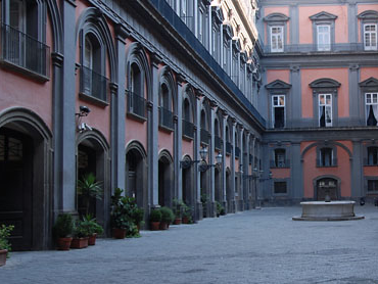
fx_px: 634
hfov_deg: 32.1
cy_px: 147
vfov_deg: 25.3
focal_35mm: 58
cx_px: 315
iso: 100
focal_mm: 24
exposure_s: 1/80
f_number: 3.8
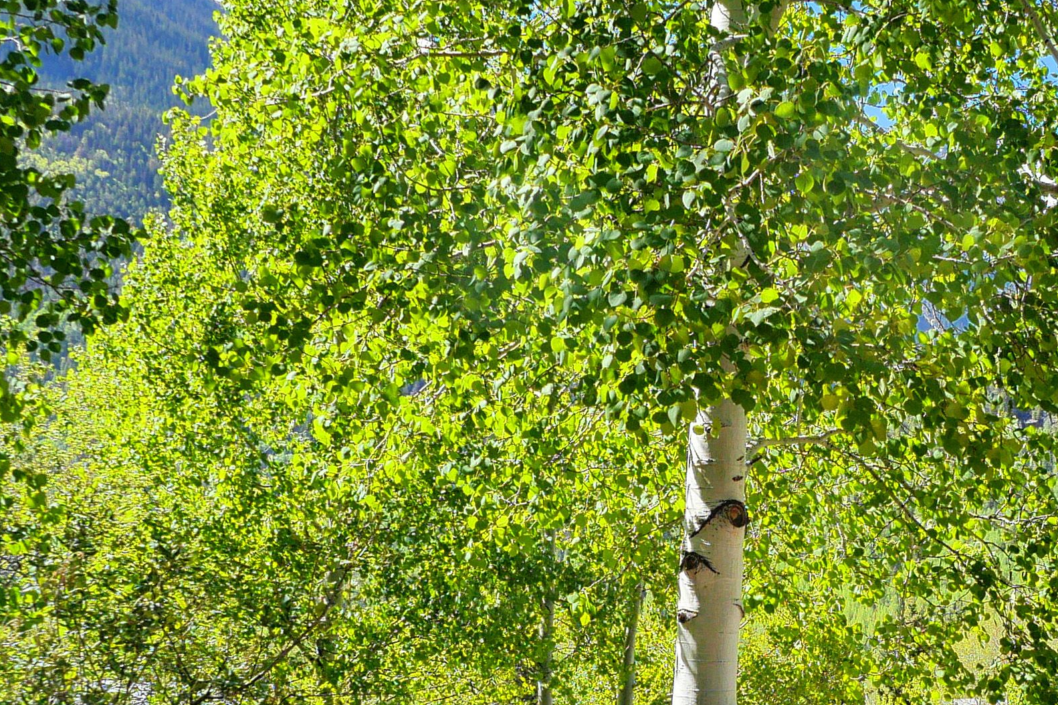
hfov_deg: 33.0
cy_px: 571
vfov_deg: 22.6
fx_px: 1733
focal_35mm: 59
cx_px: 836
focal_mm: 9
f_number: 4.5
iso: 800
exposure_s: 1/640
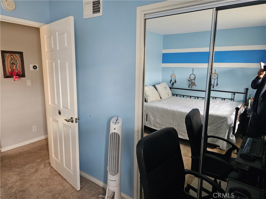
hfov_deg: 73.9
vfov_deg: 58.9
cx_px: 133
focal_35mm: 23
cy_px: 100
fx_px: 177
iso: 1000
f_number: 1.7
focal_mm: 6.3
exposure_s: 1/120
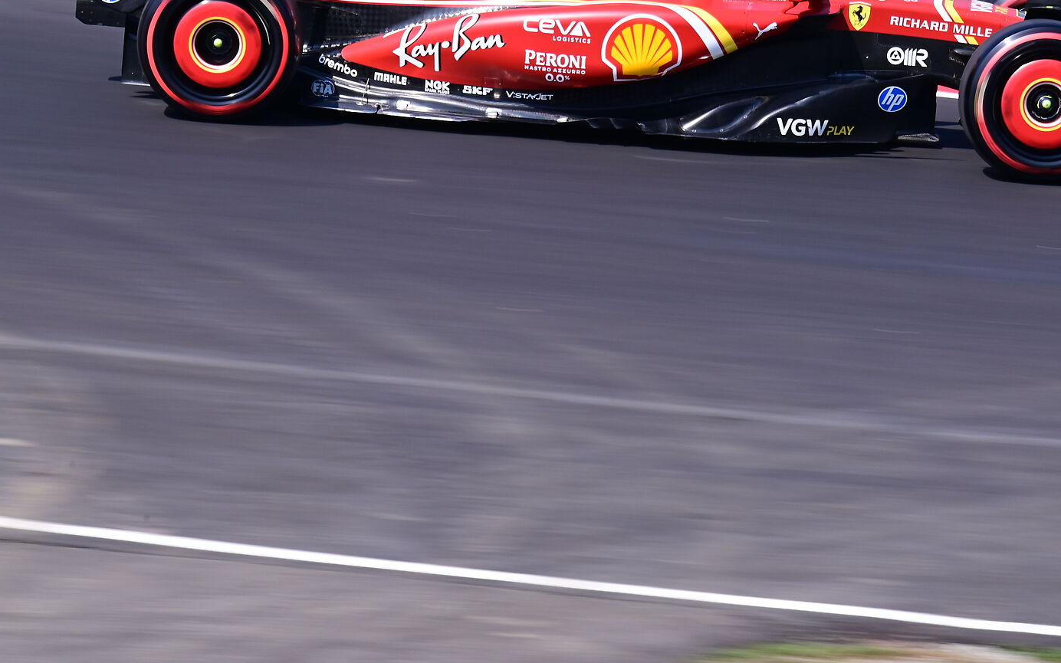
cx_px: 672
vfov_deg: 2.5
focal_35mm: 530
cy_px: 97
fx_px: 15325
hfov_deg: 4.0
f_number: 22
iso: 200
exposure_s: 1/80
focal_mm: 300
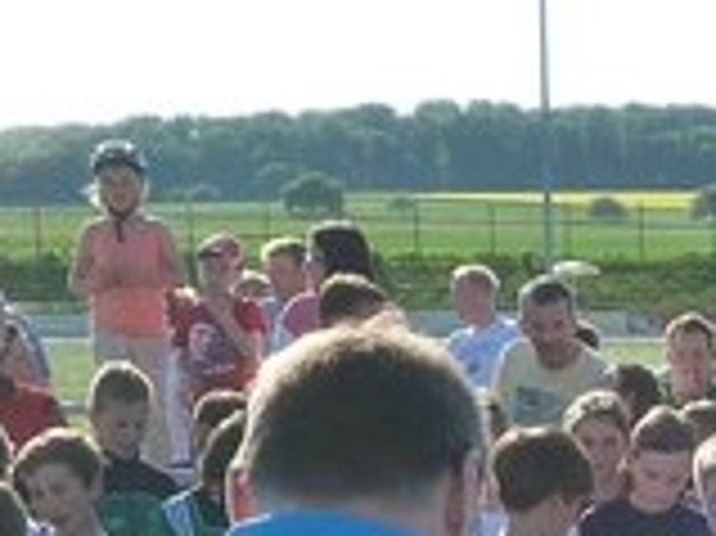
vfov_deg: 12.6
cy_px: 849
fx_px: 2274
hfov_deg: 17.1
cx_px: 874
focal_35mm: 110
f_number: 4
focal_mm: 4.1
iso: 125
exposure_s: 1/400
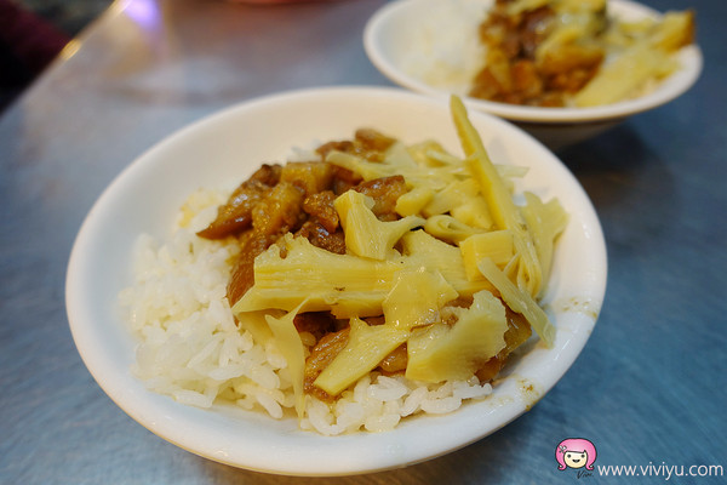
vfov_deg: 53.1
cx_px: 364
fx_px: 485
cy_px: 242
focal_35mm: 24
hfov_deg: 73.7
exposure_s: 1/30
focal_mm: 8.8
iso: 125
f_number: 2.5
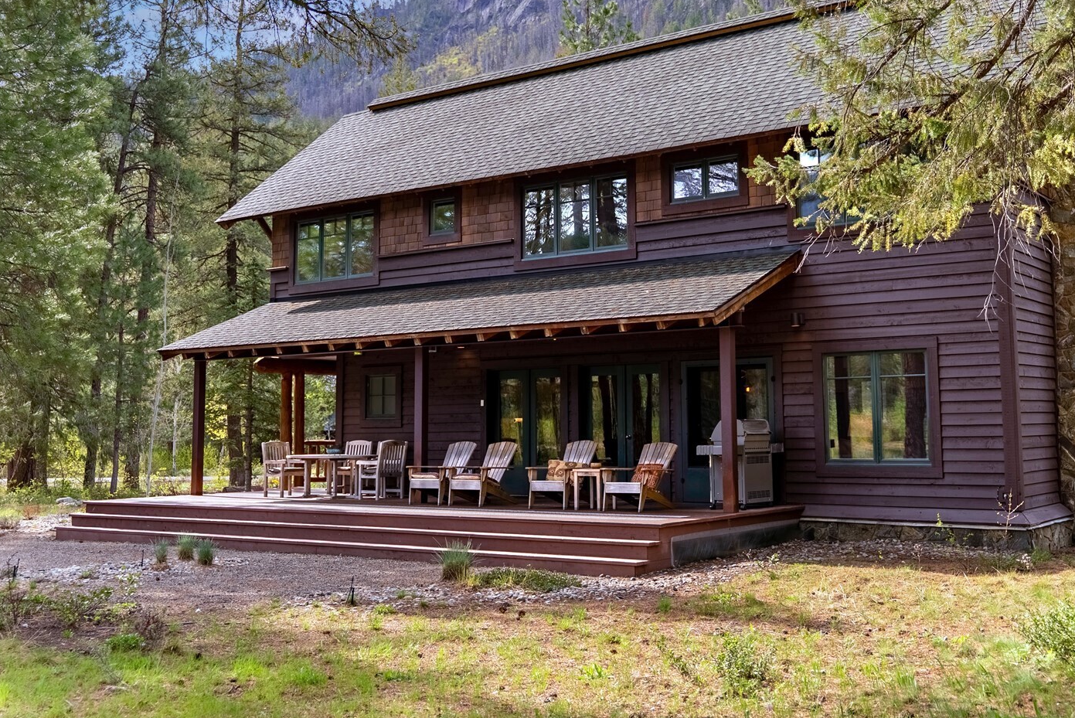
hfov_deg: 48.5
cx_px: 623
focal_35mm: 40
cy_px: 286
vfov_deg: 33.5
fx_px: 1187
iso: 100
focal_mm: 32.6
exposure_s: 1/8000
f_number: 2.8
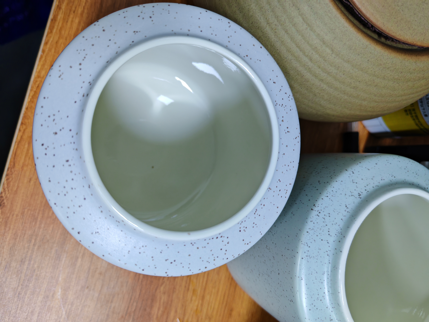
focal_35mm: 27
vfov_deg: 51.4
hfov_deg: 65.3
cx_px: 214
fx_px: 335
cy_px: 161
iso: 500
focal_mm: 5.52
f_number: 1.95
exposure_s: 1/50
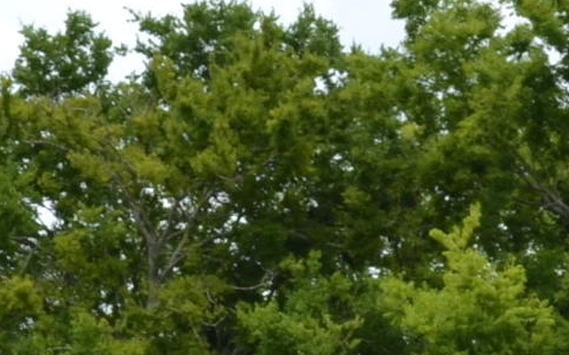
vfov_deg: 5.1
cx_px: 373
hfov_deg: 8.4
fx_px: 3860
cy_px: 781
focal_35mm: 249
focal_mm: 26
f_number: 8
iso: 100
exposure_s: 1/200
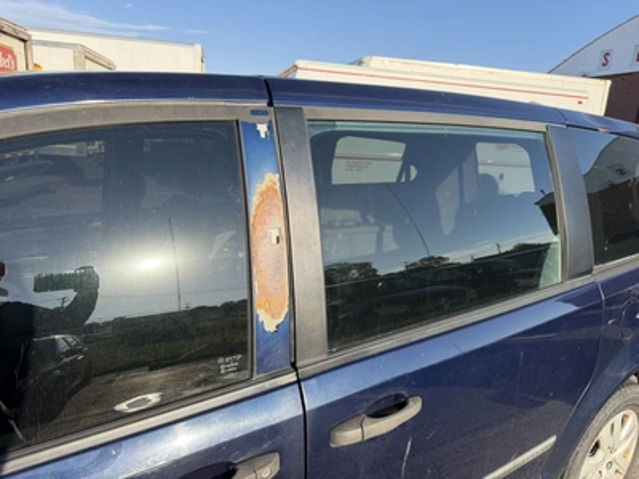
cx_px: 320
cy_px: 240
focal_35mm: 24
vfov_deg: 56.8
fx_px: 443
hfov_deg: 71.6
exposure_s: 1/1770
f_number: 1.78
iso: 100
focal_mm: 6.76
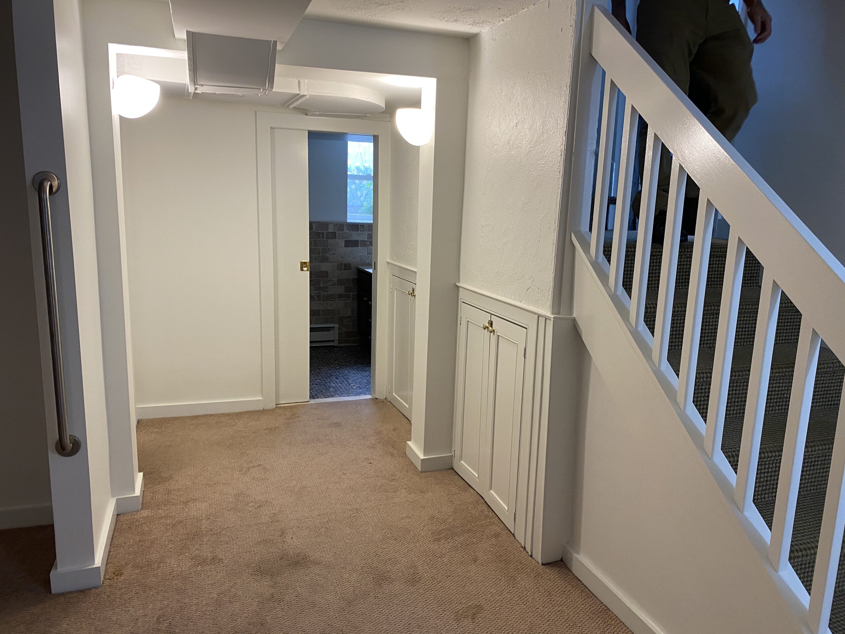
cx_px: 422
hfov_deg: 67.3
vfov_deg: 53.1
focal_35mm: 26
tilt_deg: -10.9
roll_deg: +0.0
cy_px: 317
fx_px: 635
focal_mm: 4.25
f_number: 1.8
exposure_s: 1/60
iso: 80
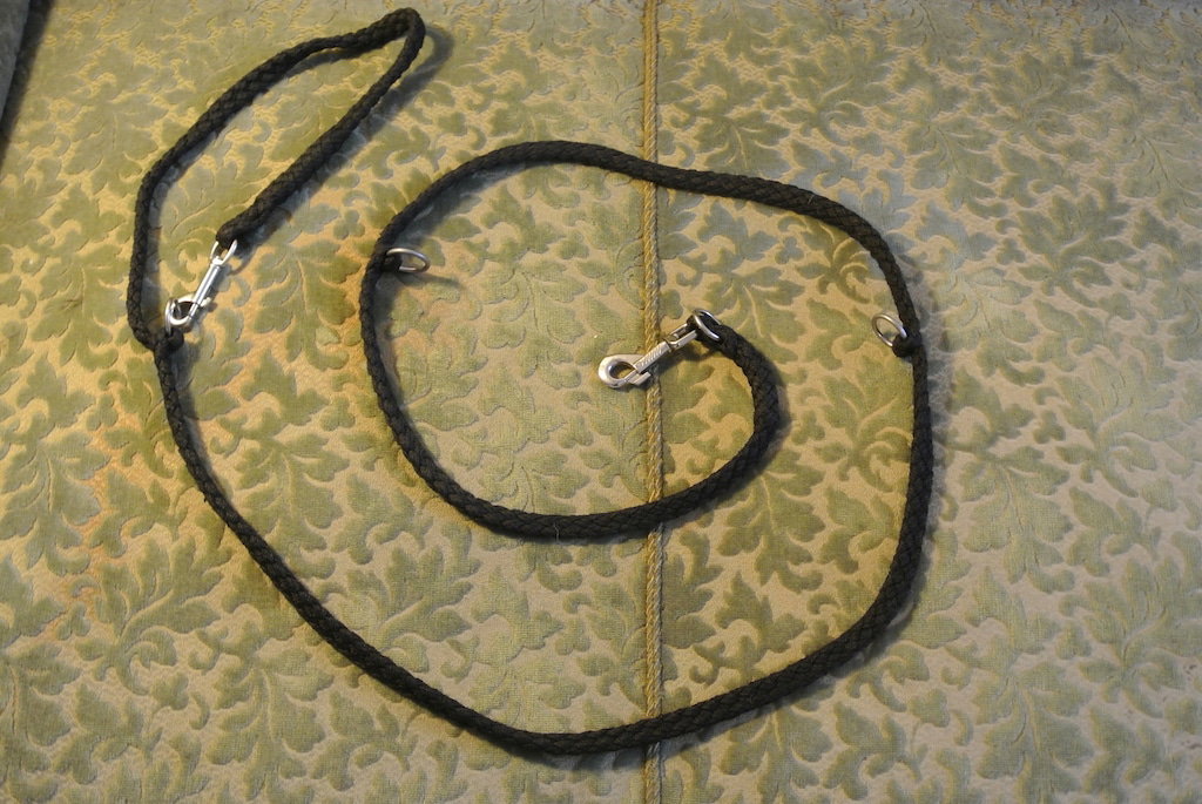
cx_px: 601
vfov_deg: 36.0
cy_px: 402
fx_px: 1237
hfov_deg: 51.8
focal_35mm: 37
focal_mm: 14
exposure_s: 1/13
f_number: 4
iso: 800
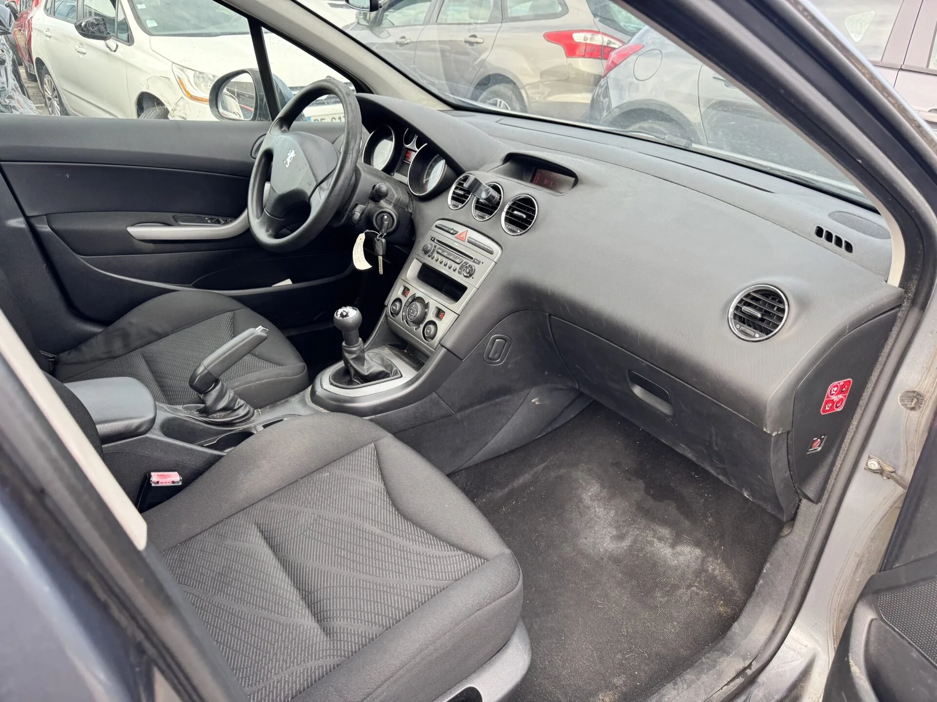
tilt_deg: -24.8
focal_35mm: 24
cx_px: 468
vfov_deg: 56.8
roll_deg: -4.6
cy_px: 351
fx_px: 650
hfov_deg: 71.6
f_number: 1.78
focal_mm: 6.76
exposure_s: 1/151
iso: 64
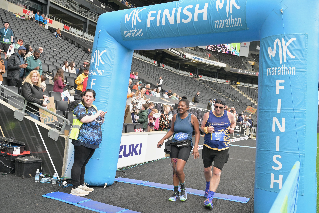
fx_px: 328
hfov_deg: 51.9
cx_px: 160
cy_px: 106
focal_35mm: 37
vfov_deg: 35.9
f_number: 6.3
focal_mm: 37
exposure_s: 1/1250
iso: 5600
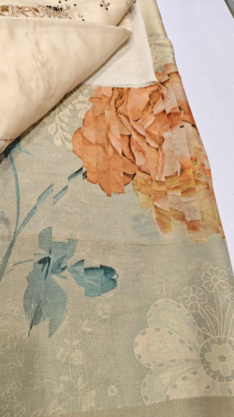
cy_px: 214
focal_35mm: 27
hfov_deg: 42.7
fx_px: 298
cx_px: 94
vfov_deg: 69.8
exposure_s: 1/100
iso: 80
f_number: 1.8
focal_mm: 5.59
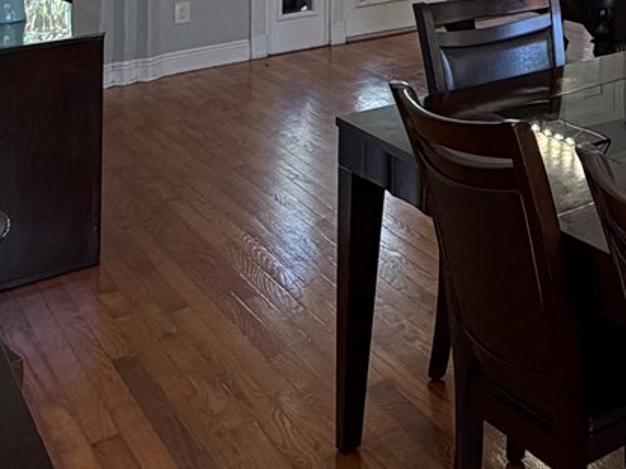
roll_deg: +1.1
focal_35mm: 54
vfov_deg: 22.4
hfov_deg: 28.2
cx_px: 848
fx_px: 976
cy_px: -226
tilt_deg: +2.9
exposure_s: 1/120
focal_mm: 2.22
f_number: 2.2
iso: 125
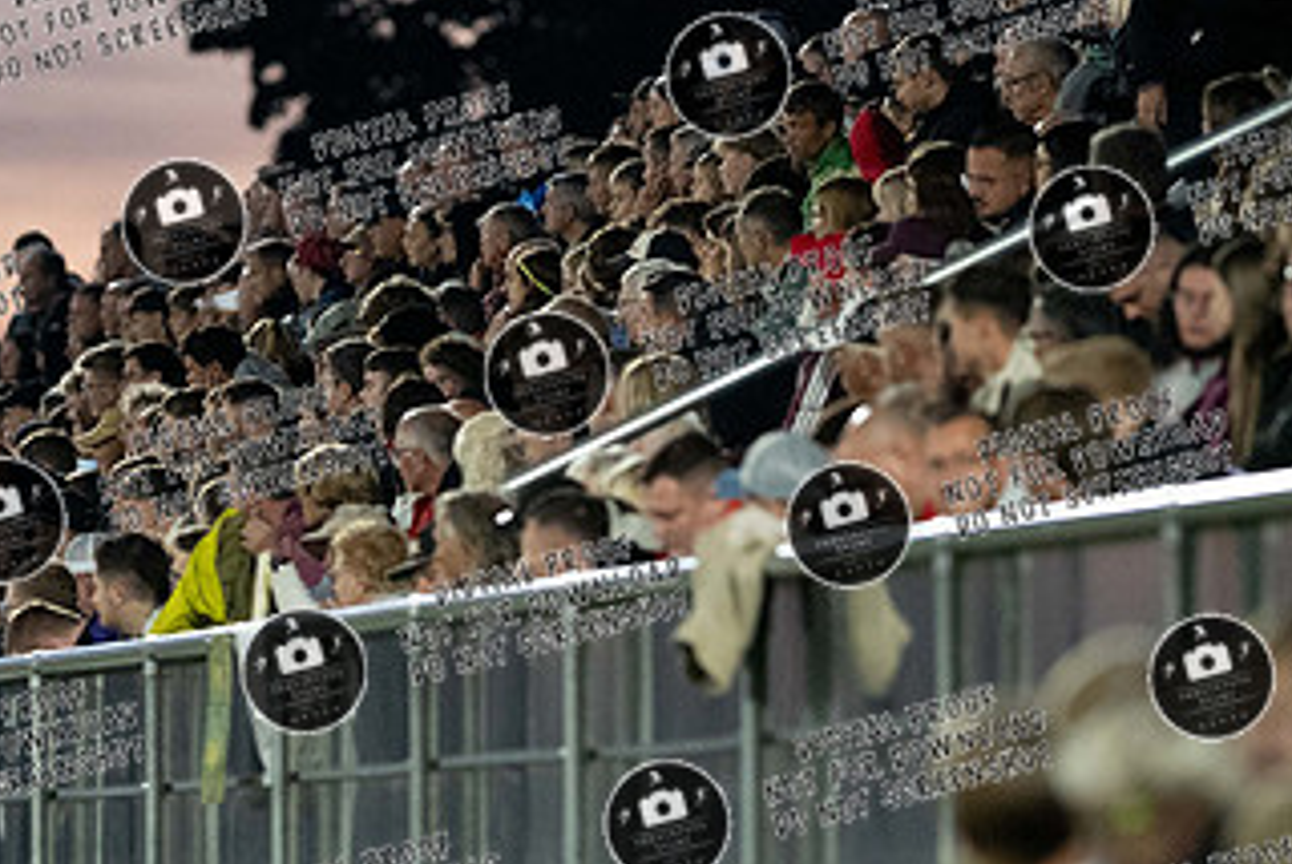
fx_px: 19505
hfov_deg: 3.8
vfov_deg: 2.5
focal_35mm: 543
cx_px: 266
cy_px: 422
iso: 10000
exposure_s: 1/640
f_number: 4.5
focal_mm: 300
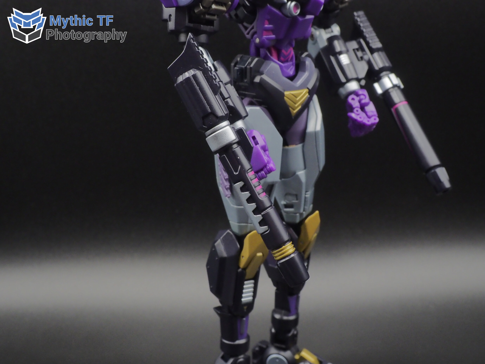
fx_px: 757
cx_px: 242
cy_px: 182
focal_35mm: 54
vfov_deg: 27.0
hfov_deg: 35.5
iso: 1600
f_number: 11
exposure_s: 1/60
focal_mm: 27
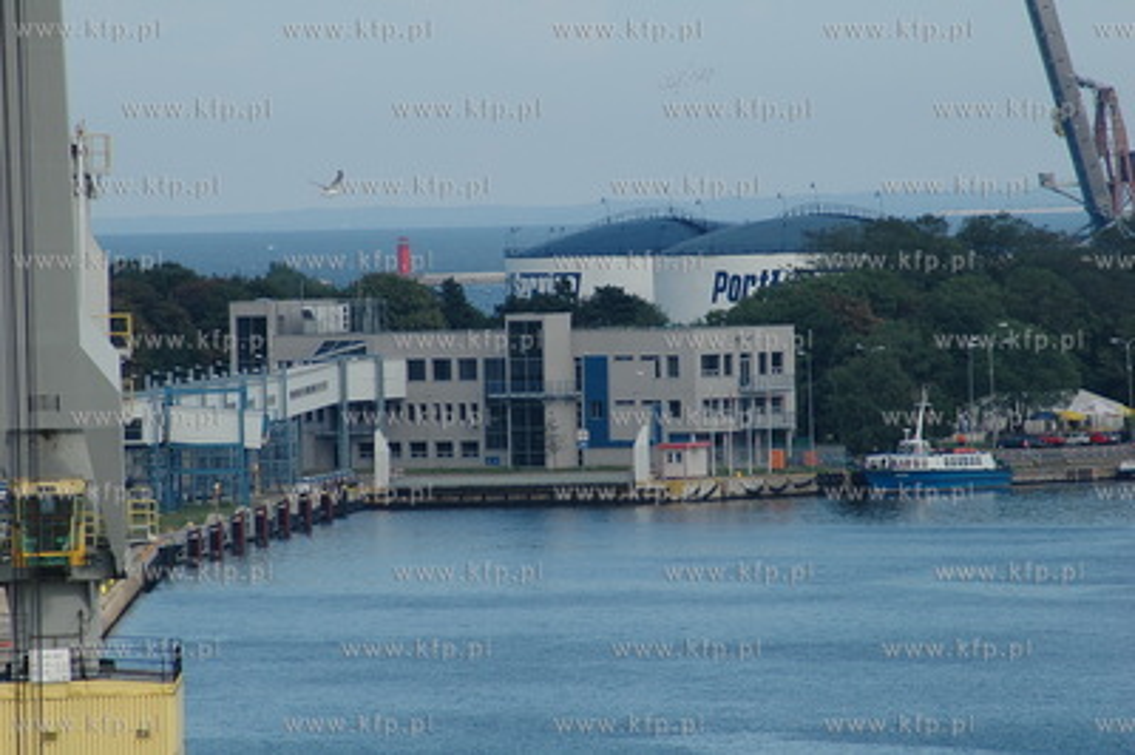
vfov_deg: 3.0
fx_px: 14175
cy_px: 378
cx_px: 568
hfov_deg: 4.6
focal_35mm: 450
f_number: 8
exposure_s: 1/500
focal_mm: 300
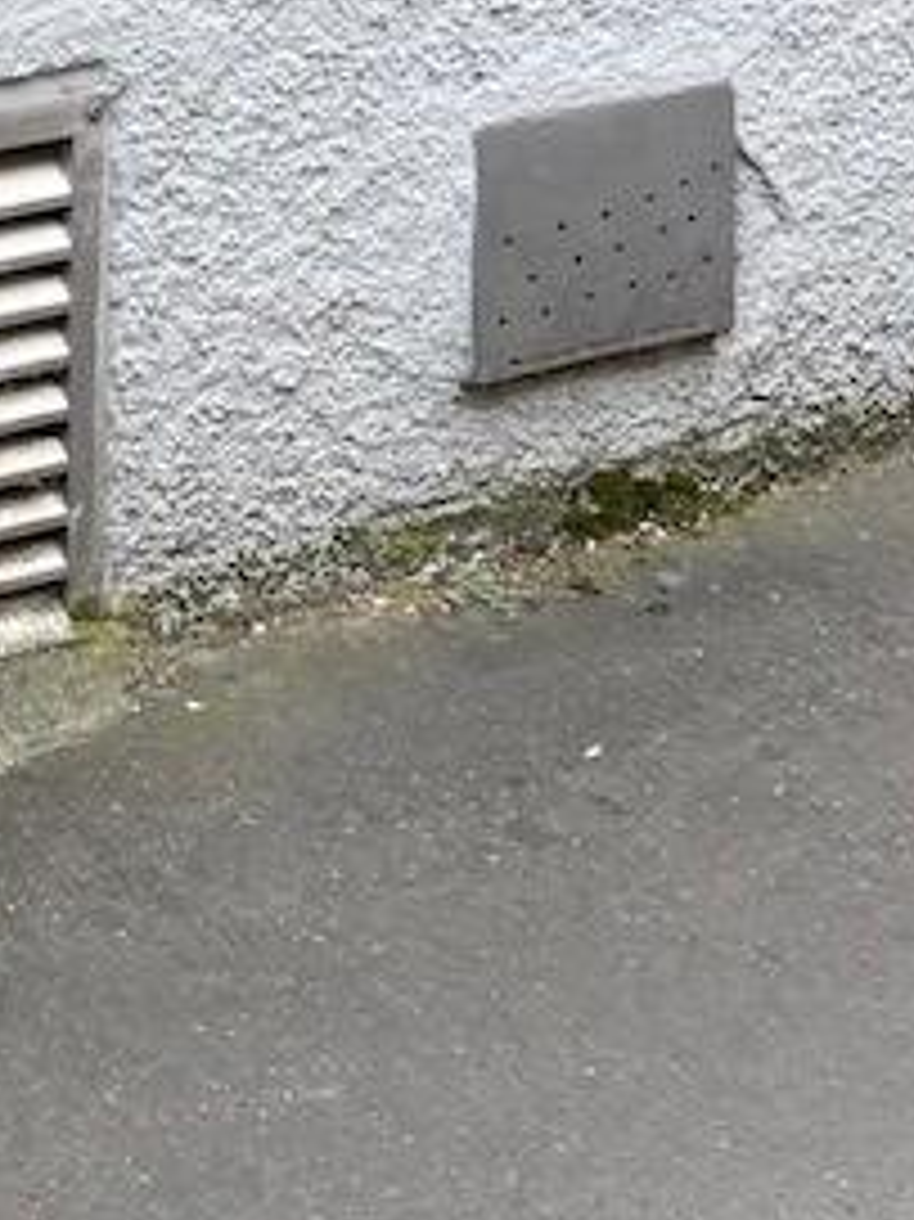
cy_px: -61
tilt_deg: -15.4
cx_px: -491
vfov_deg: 20.1
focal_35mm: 94
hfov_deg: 14.6
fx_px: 3312
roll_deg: +1.5
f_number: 1.6
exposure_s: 1/122
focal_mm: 5.96
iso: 40
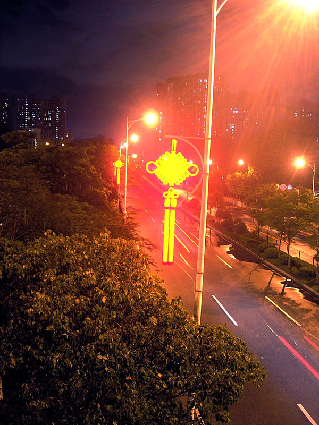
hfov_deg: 37.7
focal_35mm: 38
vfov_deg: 49.0
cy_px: 212
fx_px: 467
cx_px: 160
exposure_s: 1.07
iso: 64
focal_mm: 7.8
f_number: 2.8
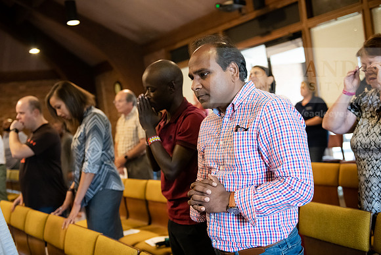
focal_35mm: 40
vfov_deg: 33.4
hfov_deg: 48.4
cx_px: 190
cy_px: 128
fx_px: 423
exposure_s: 1/125
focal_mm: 40
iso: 4000
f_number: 2.8
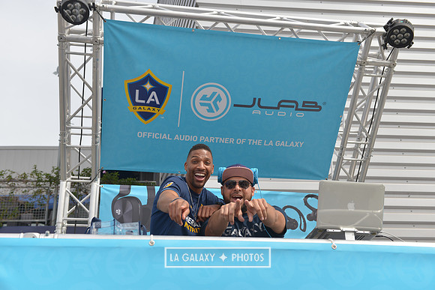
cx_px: 218
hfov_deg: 44.5
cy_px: 145
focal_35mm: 44
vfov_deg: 30.5
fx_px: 532
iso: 200
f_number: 5
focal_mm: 44
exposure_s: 1/1000
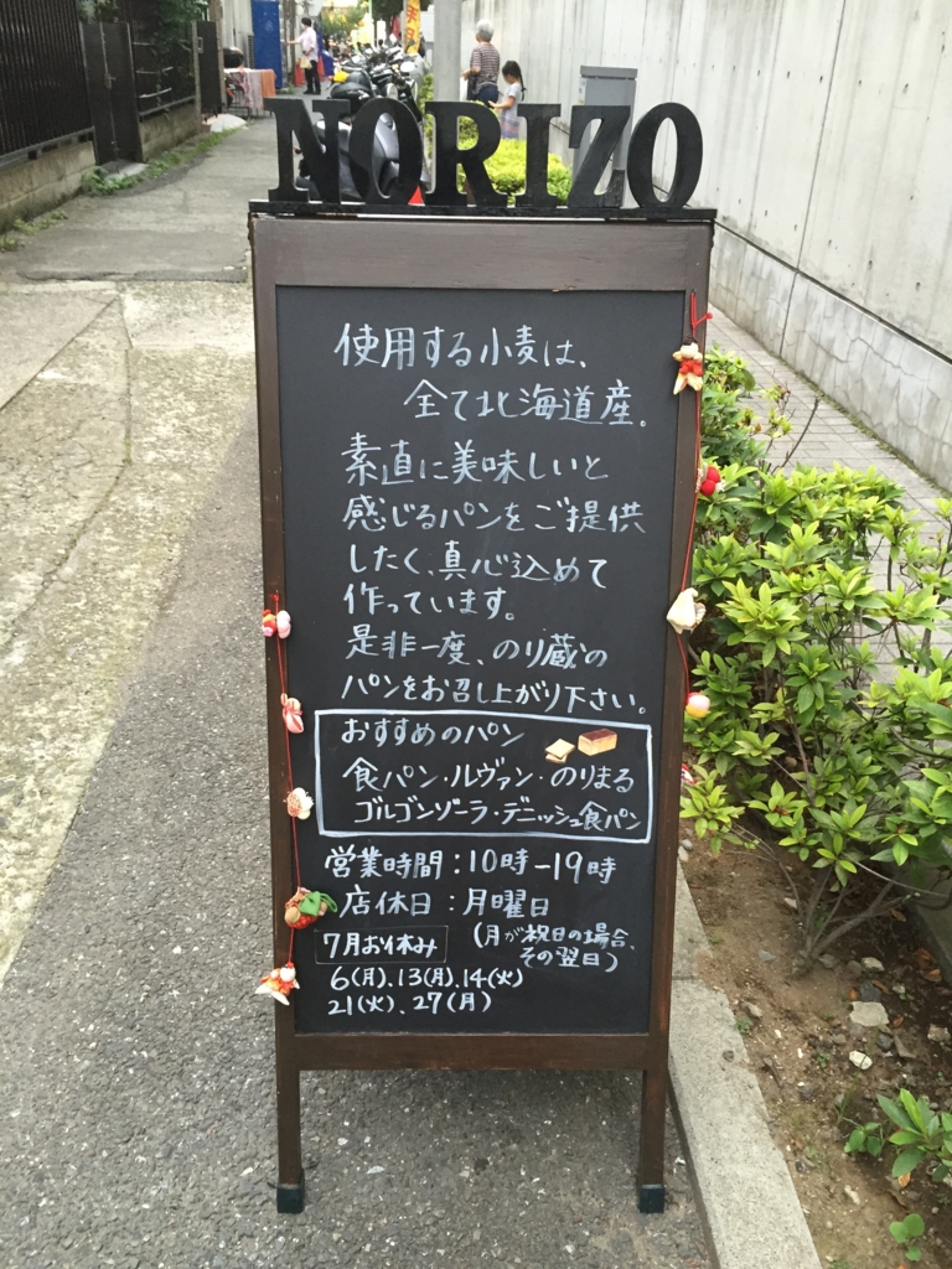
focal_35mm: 29
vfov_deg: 61.7
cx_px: 476
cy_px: 634
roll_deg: -2.5
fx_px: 1063
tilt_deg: -28.8
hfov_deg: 48.2
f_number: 2.2
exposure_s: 1/30
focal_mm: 4.15
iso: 125
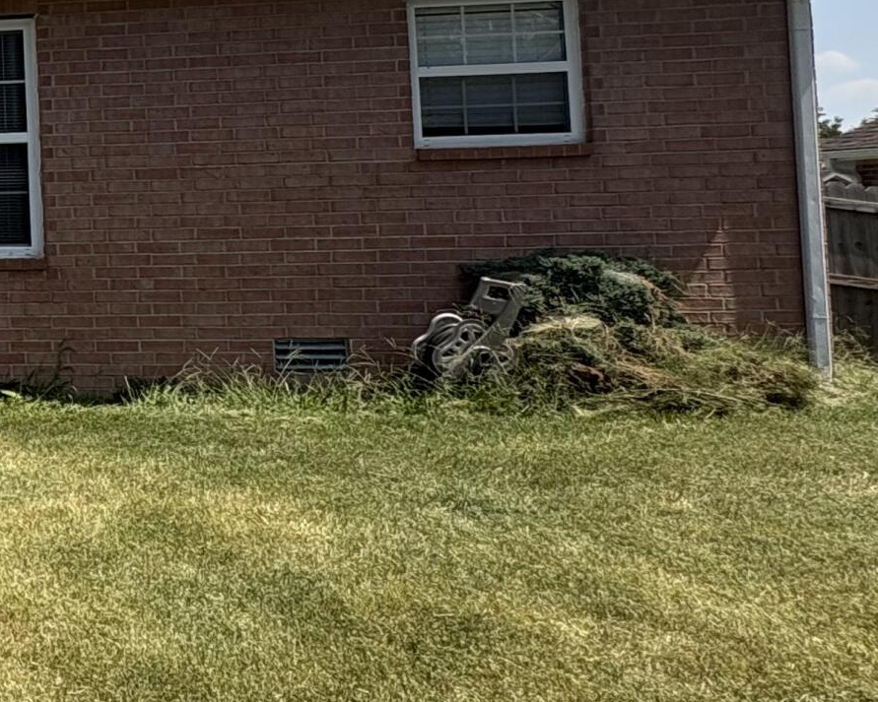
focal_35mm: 46
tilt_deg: +5.3
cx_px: -435
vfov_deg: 32.1
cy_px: 175
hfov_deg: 27.7
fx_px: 1195
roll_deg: +0.4
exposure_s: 1/1323
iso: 50
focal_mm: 2.22
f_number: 2.2
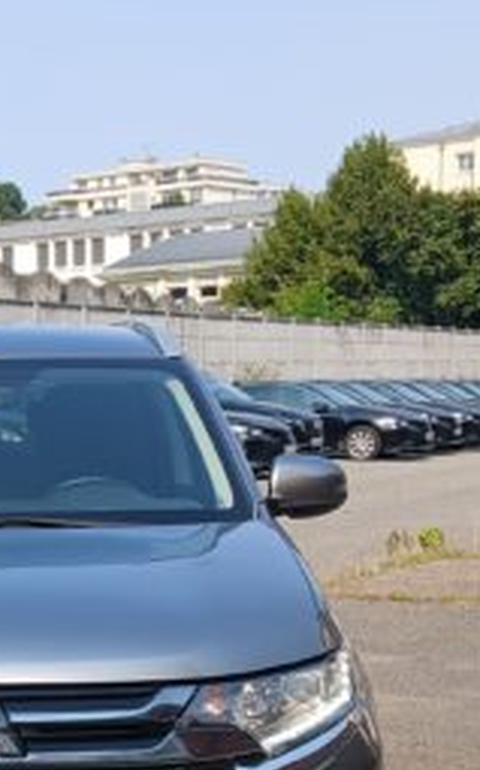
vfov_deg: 24.4
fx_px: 1740
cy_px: 649
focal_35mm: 83
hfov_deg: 15.0
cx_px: -139
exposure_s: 1/344
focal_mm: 3.98
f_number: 1.8
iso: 20
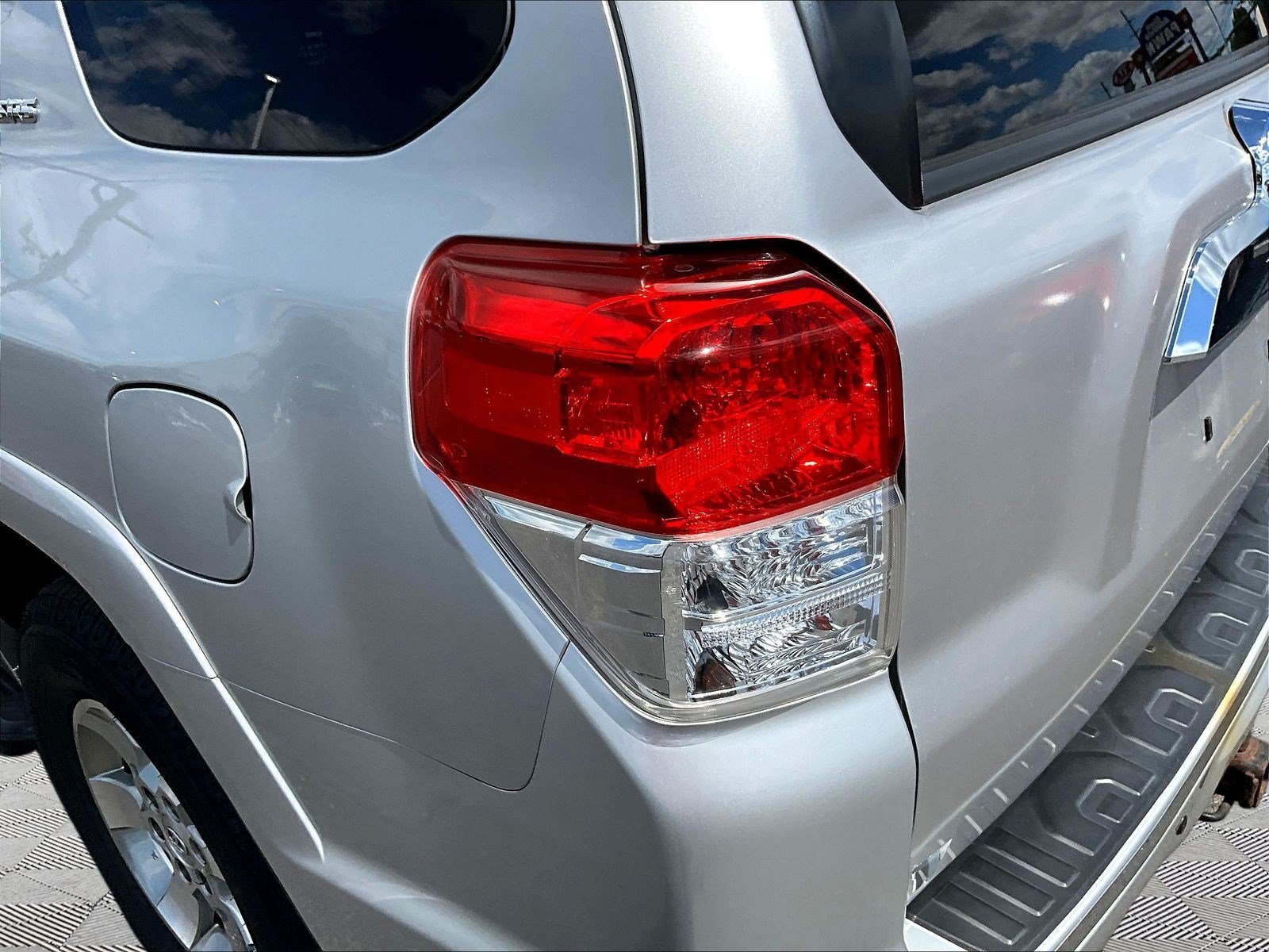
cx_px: 634
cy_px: 476
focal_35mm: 29
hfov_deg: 61.7
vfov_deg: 48.2
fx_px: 1063
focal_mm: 3
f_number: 1.8
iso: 25
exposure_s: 1/2058
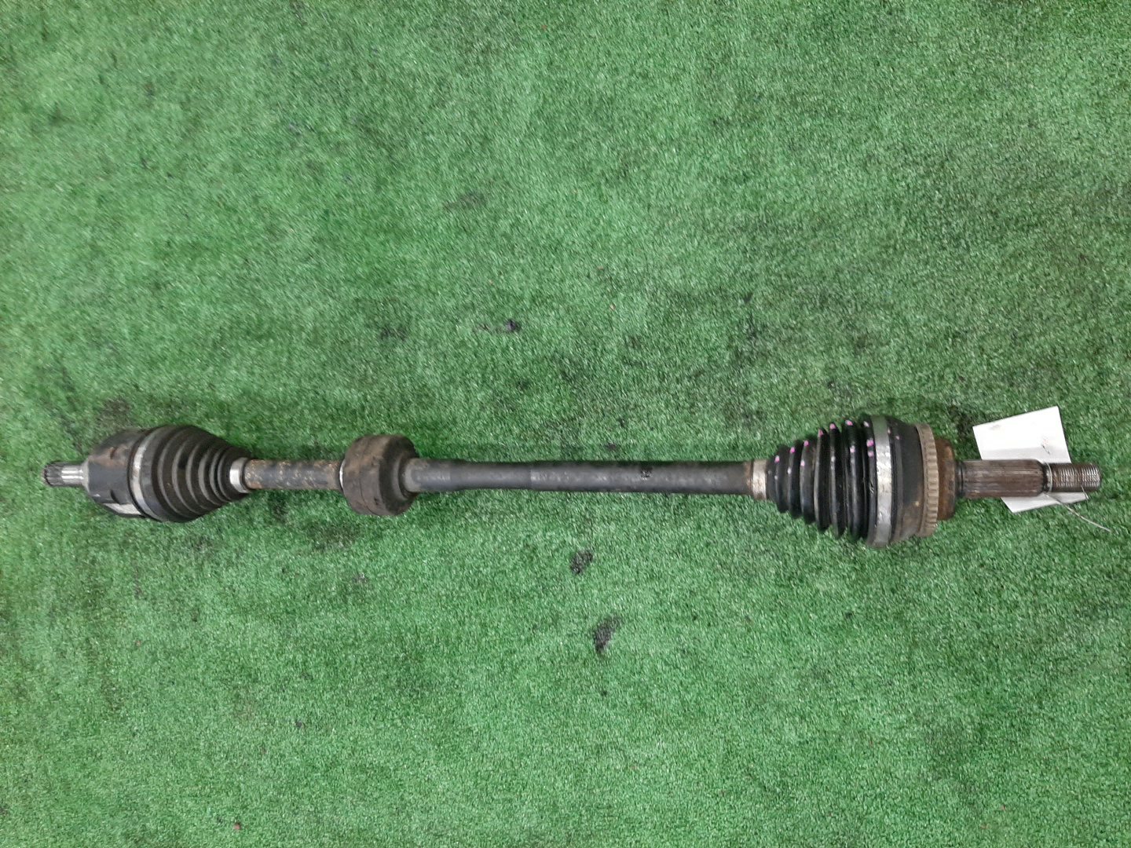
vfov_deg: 53.1
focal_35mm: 26
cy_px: 424
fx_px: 849
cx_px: 566
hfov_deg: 67.3
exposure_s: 1/33
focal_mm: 3.93
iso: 189
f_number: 1.7
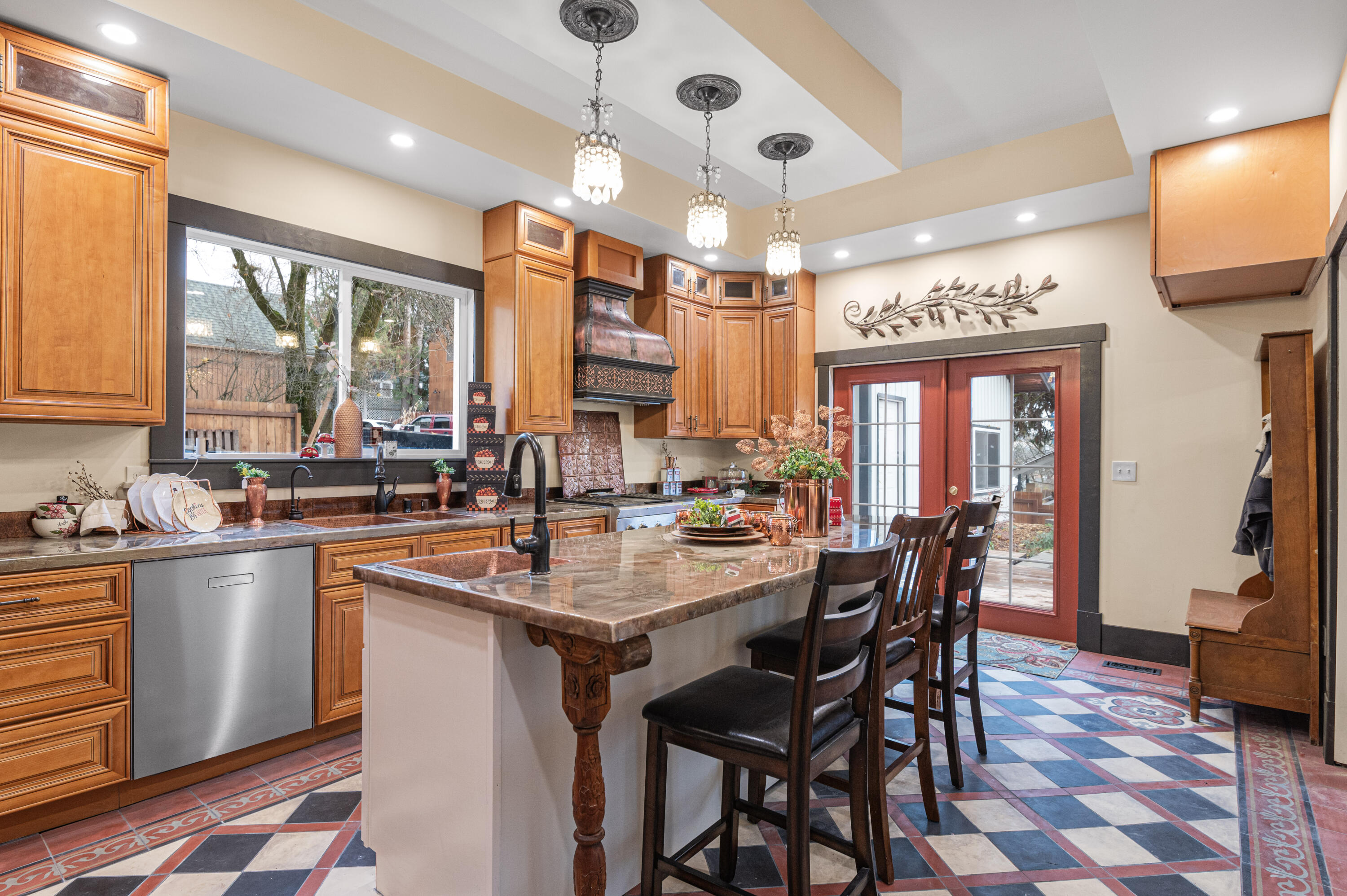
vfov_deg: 67.3
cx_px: 674
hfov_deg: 90.0
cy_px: 448
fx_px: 673
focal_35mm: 18
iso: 1250
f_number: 5.6
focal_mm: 18
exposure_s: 1/25
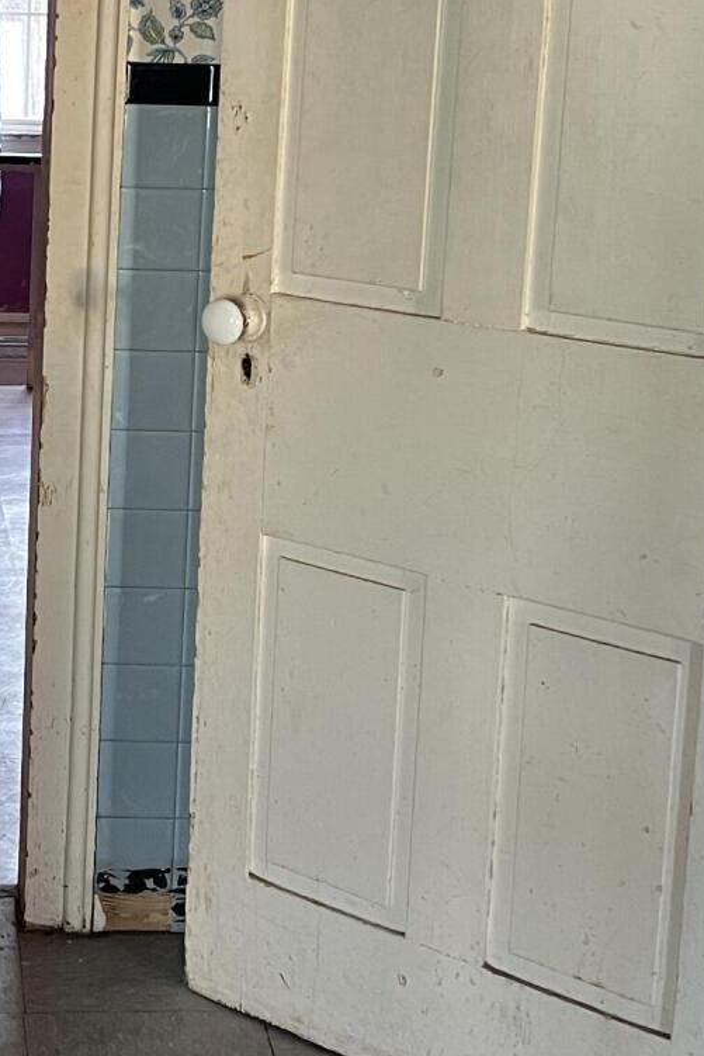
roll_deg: -1.6
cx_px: -27
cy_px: 269
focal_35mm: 72
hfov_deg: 18.4
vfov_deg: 27.7
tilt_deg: -9.0
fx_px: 2111
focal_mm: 5.7
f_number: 1.5
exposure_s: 1/60
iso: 200
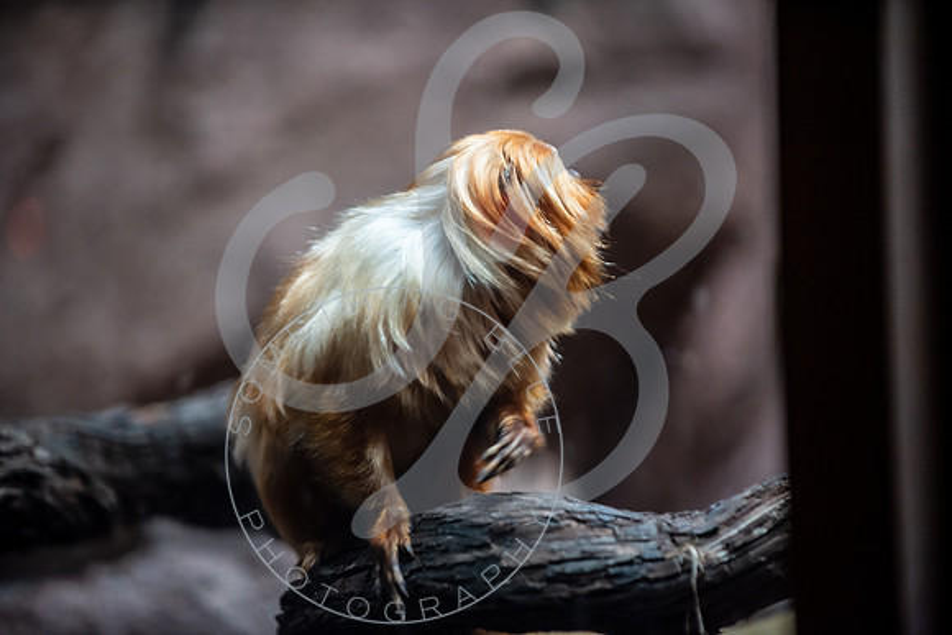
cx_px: 476
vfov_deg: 7.6
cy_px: 318
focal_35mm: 180
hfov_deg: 11.4
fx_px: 4761
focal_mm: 180
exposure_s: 1/160
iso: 1000
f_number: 2.8
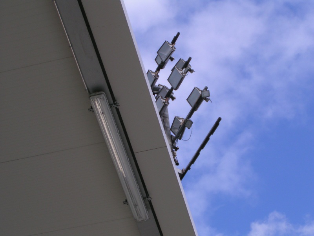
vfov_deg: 17.2
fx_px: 780
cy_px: 118
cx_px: 157
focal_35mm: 86
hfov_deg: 22.8
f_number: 3.2
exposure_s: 1/800
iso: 50
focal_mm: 13.2
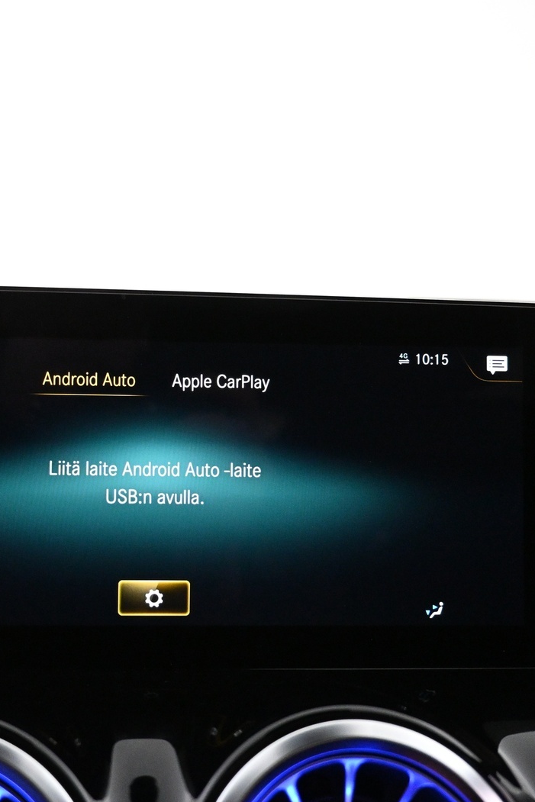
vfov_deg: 51.9
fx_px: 824
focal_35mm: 37
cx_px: 160
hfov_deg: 35.4
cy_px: 409
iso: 4000
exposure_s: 1/100
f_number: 3.5
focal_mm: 16
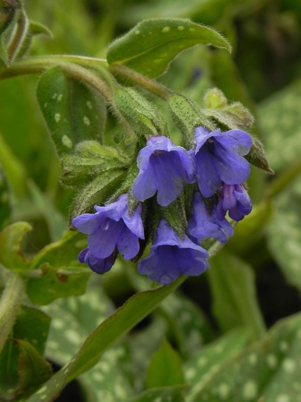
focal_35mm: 162
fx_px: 1878
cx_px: 150
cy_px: 201
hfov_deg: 9.2
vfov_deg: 12.2
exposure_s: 1/125
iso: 160
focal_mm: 28.8
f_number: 5
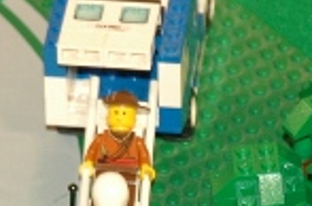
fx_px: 4950
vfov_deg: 2.4
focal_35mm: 573
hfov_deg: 3.6
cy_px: 213
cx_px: 195
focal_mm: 70
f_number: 4.5
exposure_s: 1/60
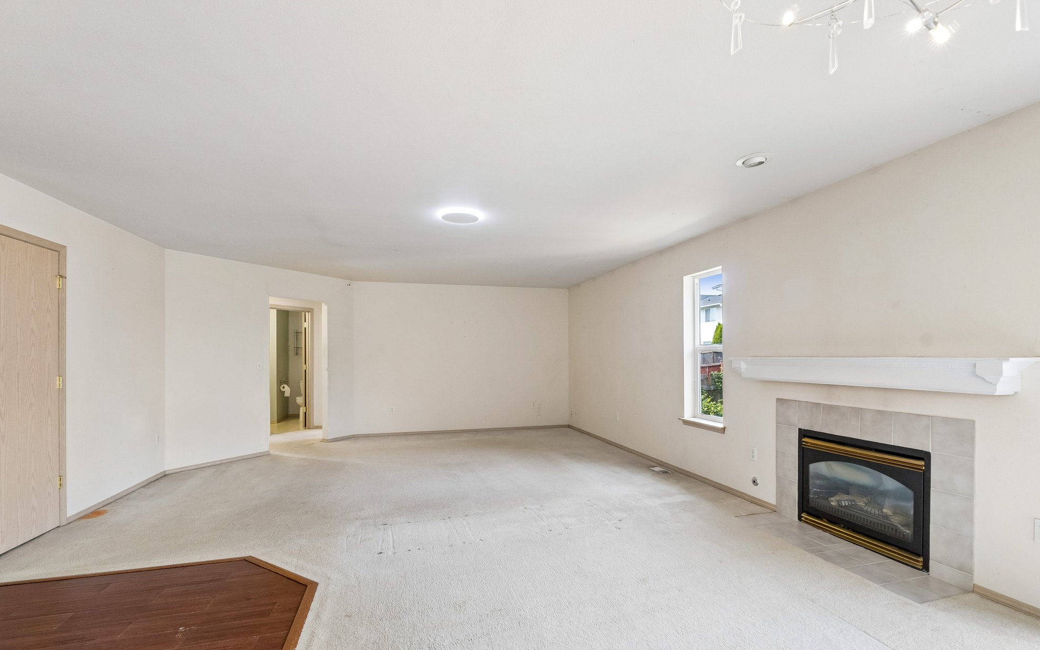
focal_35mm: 16
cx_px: 517
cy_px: 362
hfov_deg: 97.8
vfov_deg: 71.0
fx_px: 453
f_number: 9
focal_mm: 10
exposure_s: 1/8
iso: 250
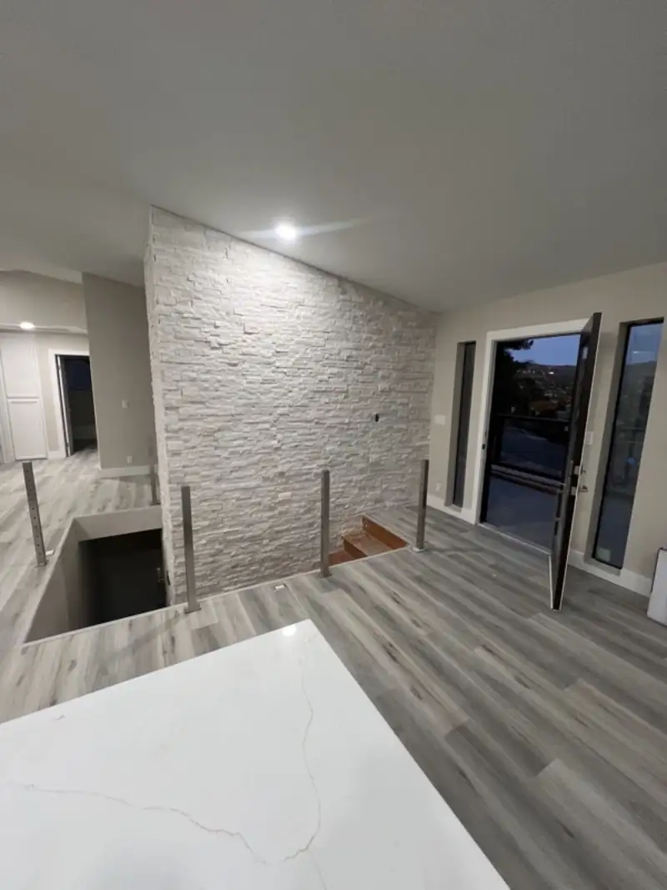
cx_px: 334
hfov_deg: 89.9
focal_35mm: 13
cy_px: 445
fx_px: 334
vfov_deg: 106.2
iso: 160
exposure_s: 1/60
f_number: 1.8
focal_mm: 1.57
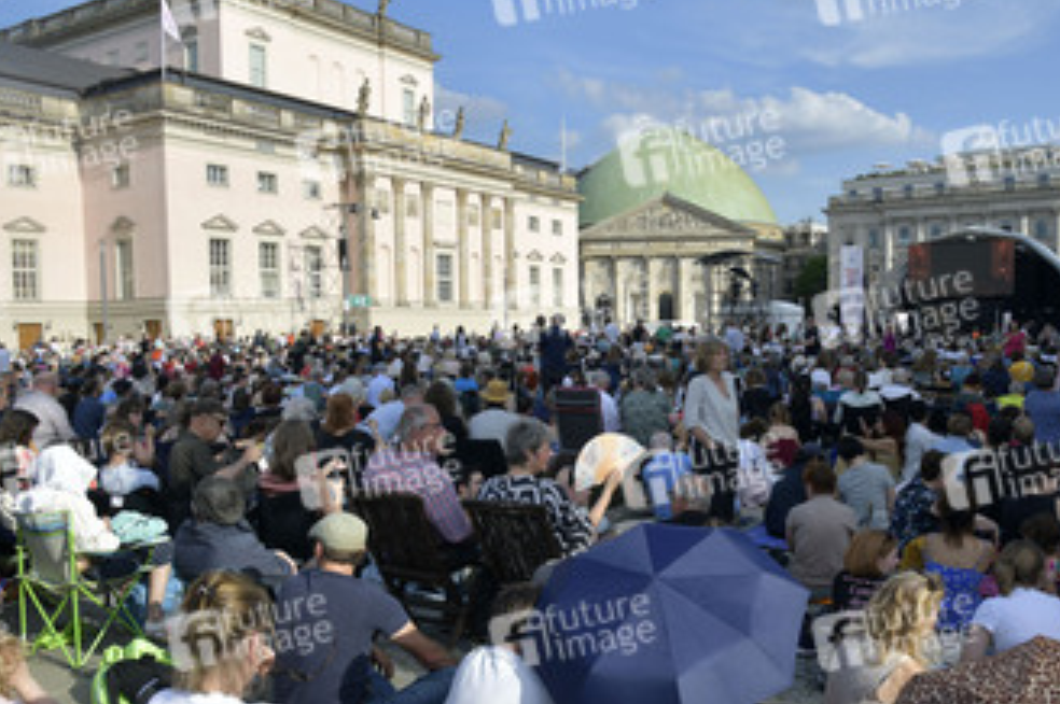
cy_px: 391
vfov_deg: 39.8
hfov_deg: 57.0
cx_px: 616
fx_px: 971
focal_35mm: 33
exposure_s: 1/320
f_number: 8
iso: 160
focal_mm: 24
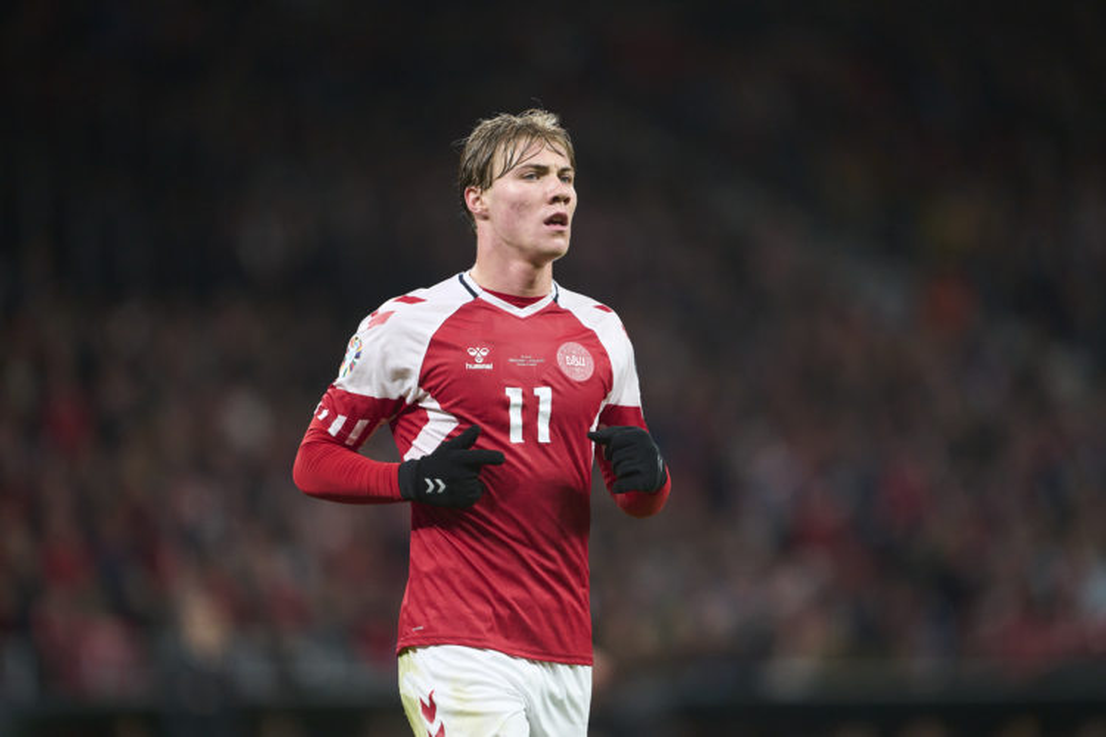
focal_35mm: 400
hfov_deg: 5.2
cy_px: 368
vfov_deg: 3.4
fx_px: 12288
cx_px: 553
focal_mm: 400
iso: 4000
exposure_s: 1/2000
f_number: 2.8
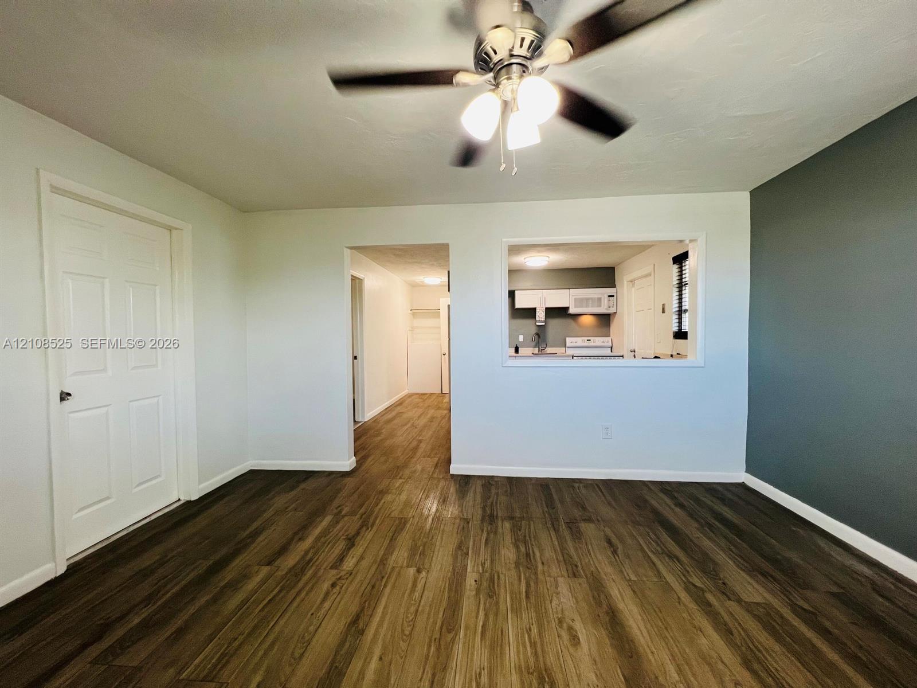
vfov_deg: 89.9
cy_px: 344
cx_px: 458
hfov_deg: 106.2
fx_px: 344
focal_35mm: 13
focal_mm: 1.57
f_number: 1.8
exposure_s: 1/120
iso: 200
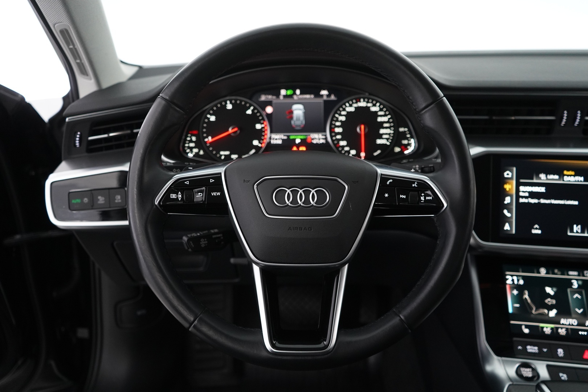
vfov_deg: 45.0
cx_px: 294
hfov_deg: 63.7
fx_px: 474
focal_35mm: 29
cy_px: 196
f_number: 3.5
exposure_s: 1/40
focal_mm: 29
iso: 2500
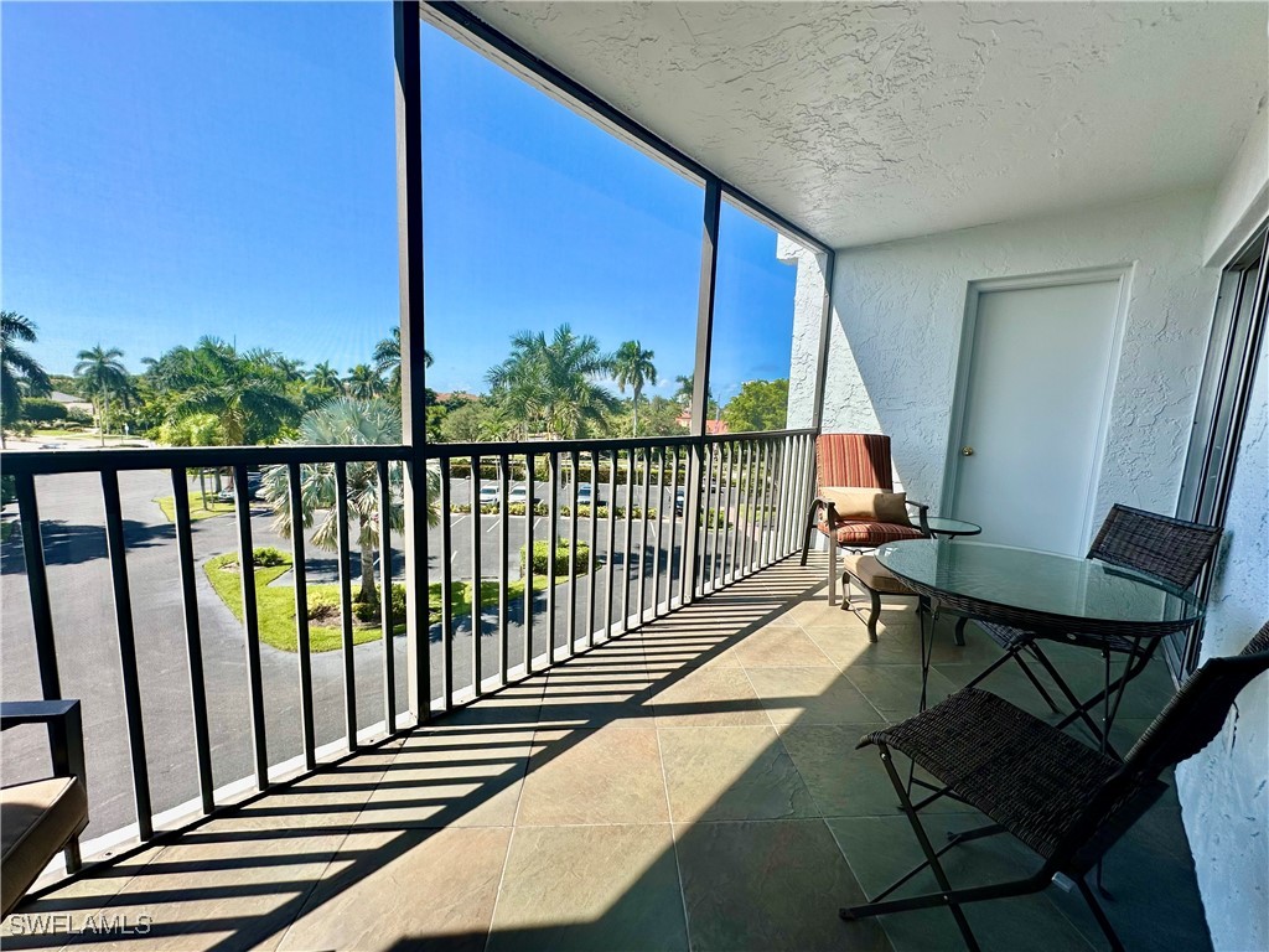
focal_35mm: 14
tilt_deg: -7.2
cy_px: 476
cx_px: 634
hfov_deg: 102.1
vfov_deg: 85.7
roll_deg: -2.2
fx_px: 513
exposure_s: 1/903
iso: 40
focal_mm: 2.22
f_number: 2.2
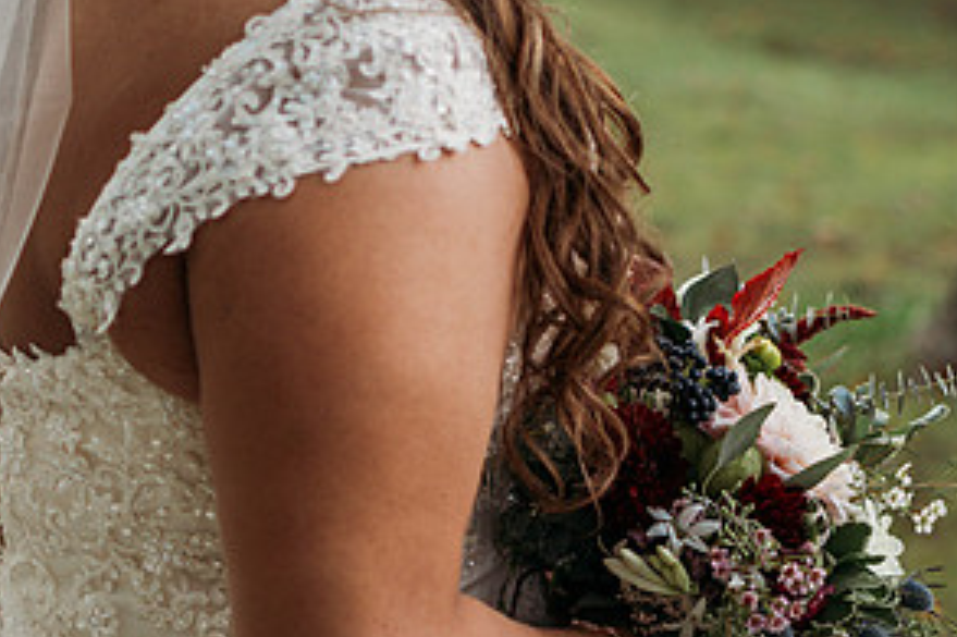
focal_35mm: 104
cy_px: 387
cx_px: 483
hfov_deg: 19.7
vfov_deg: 13.1
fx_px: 2763
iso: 250
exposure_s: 1/1250
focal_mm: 35
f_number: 1.8
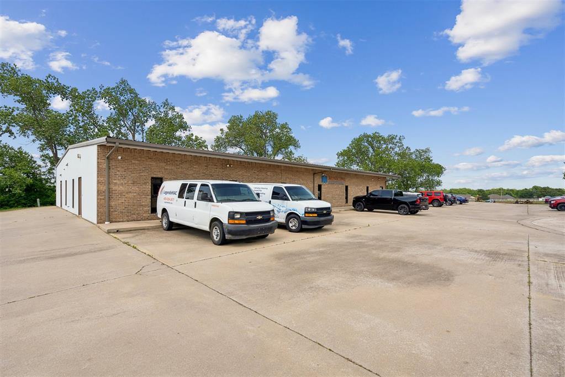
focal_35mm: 16
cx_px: 282
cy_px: 188
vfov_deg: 73.7
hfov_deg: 96.7
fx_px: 251
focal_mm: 16
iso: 200
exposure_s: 1/1250
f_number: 8
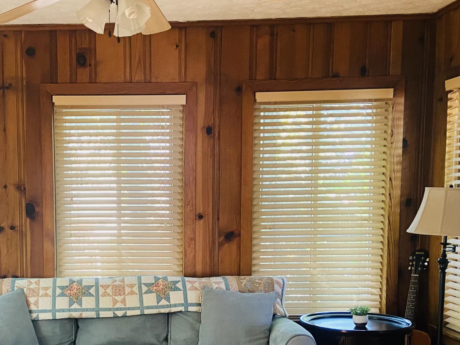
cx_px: 100
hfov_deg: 35.8
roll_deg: +0.6
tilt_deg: -6.3
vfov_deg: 27.6
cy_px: 259
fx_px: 691
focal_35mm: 52
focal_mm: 4.25
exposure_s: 1/60
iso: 320
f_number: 1.8
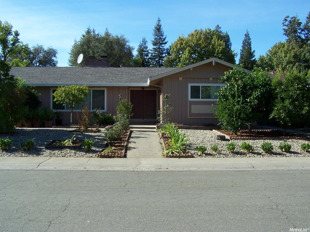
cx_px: 155
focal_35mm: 38
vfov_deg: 37.7
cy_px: 116
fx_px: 340
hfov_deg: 49.0
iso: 80
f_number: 4
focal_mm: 6.3
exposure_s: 1/500
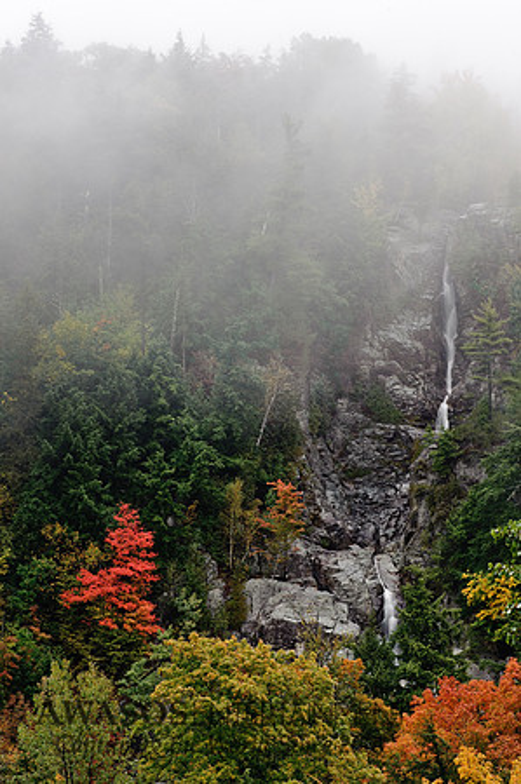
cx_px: 260
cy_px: 392
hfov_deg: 11.8
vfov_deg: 17.7
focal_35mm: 116
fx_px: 2524
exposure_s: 1/5
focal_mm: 116
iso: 200
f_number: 16
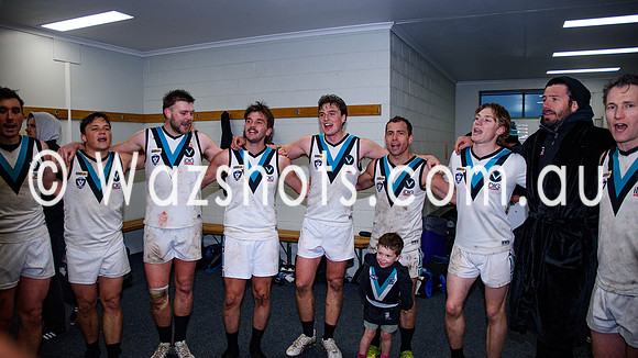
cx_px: 319
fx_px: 433
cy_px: 179
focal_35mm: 26
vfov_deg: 45.0
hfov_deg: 72.8
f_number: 2.8
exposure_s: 1/160
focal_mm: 16
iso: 400
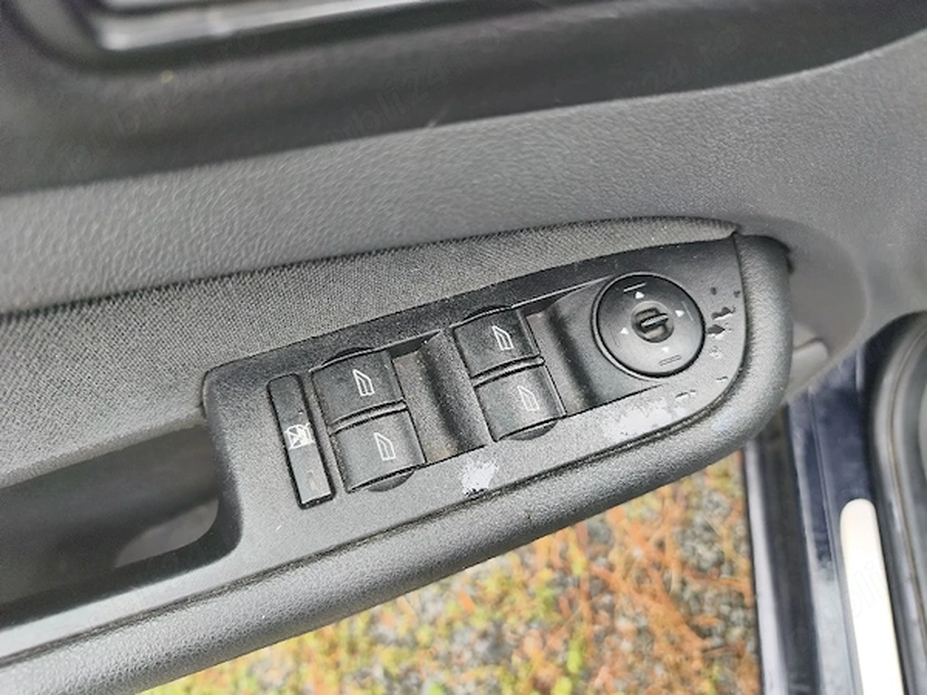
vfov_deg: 58.9
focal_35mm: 23
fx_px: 616
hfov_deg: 73.9
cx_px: 464
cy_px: 348
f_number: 1.65
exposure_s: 1/100
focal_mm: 6.14
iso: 125
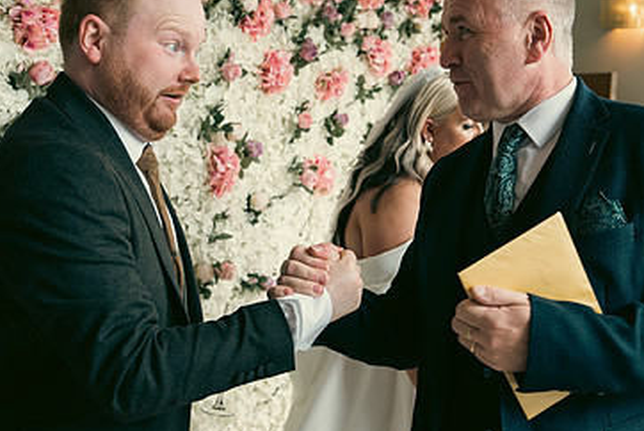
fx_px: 859
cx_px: 416
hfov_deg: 40.7
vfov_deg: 28.1
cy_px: 188
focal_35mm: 48
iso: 500
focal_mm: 30
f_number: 3.5
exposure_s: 1/160
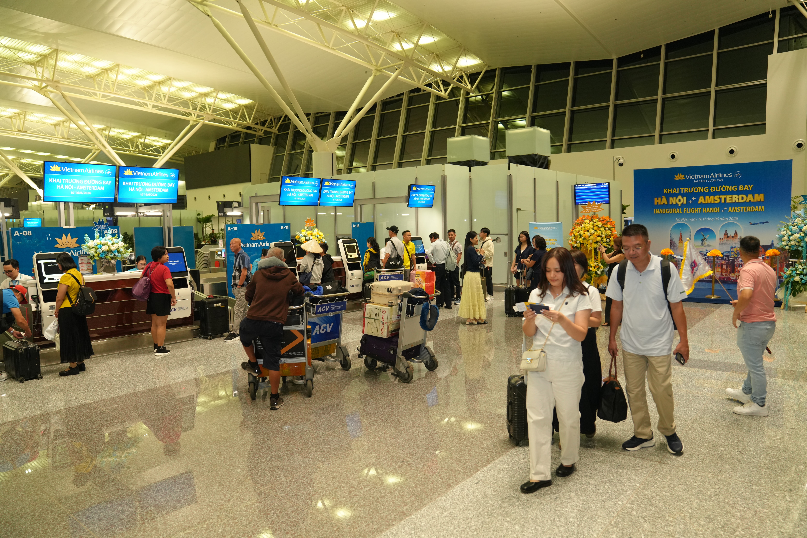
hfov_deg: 73.7
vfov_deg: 53.1
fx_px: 538
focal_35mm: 24
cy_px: 269
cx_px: 404
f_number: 3.2
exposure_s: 1/160
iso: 1600
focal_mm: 24
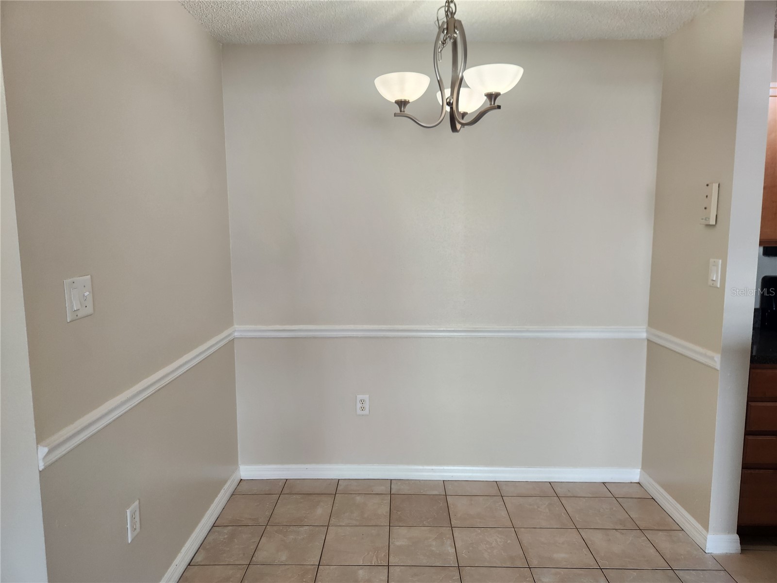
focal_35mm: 23
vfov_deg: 58.9
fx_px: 516
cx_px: 388
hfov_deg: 73.9
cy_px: 292
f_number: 1.8
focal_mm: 5.4
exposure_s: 1/120
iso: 125
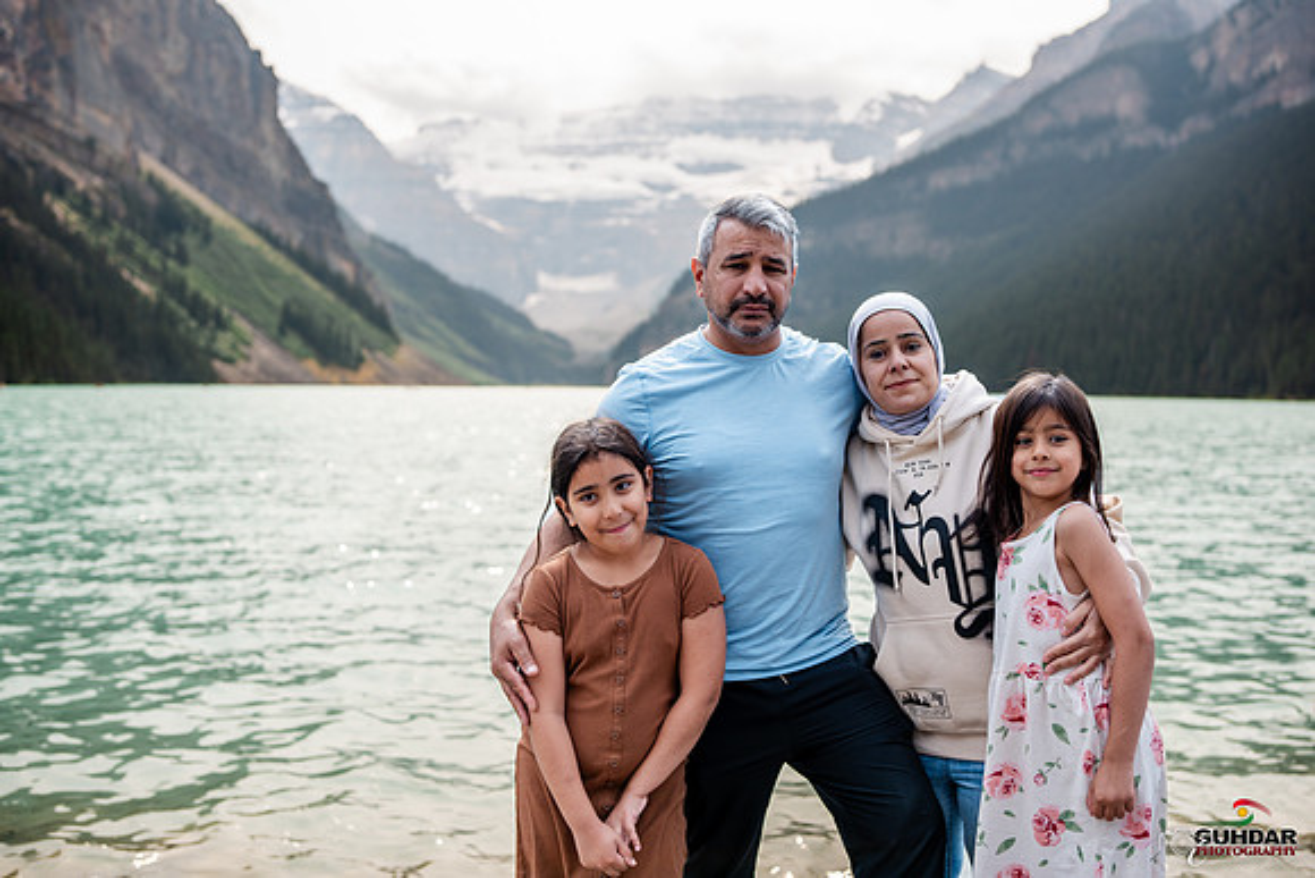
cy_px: 439
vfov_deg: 37.9
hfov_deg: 54.4
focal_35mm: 35
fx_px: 1279
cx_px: 658
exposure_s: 1/2000
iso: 200
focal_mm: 35
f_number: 2.5
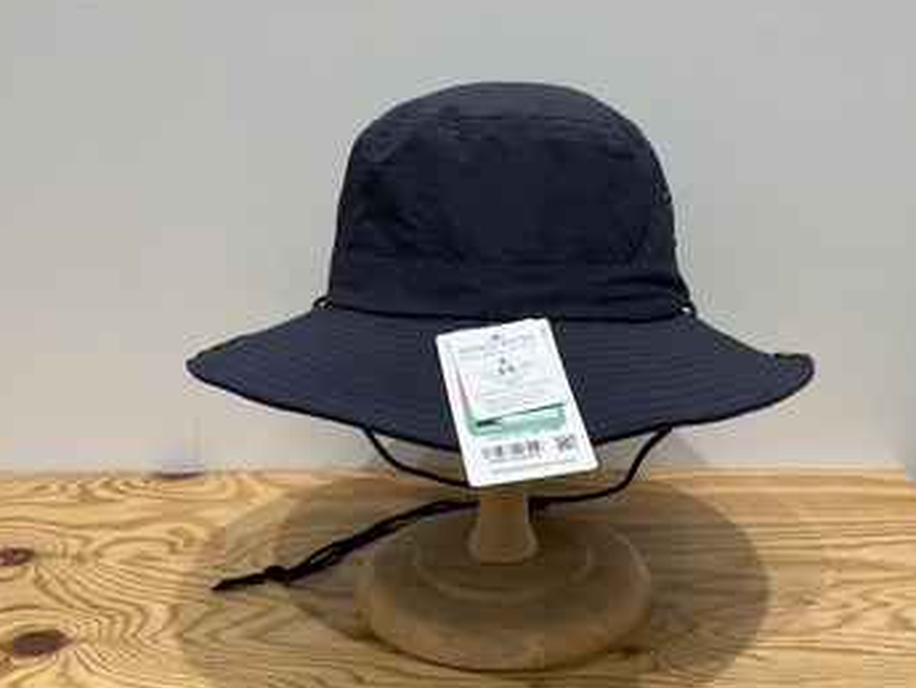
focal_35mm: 42
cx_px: 507
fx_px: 1112
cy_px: 256
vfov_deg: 34.2
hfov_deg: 44.7
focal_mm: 3
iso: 64
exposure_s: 1/120
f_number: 1.8
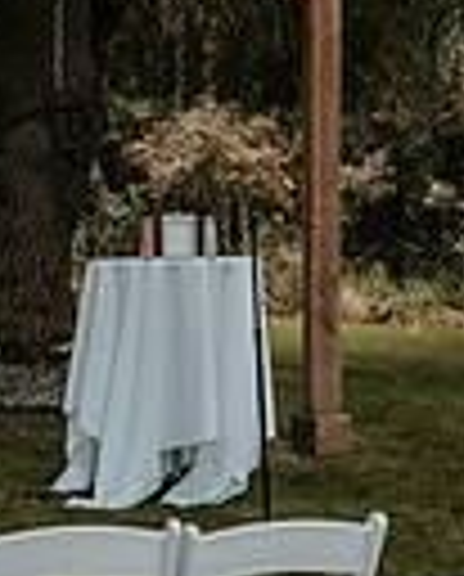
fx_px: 2309
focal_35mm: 135
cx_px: 205
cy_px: -27
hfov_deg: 11.5
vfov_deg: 14.0
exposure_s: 1/1000
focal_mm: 41
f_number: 2.8
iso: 200
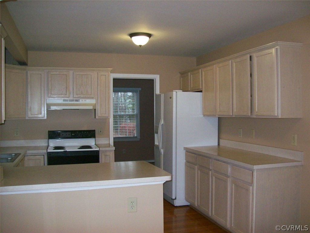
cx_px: 155
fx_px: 322
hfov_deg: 51.4
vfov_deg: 39.7
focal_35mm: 36
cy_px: 116
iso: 200
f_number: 2.7
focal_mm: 6
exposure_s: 1/64
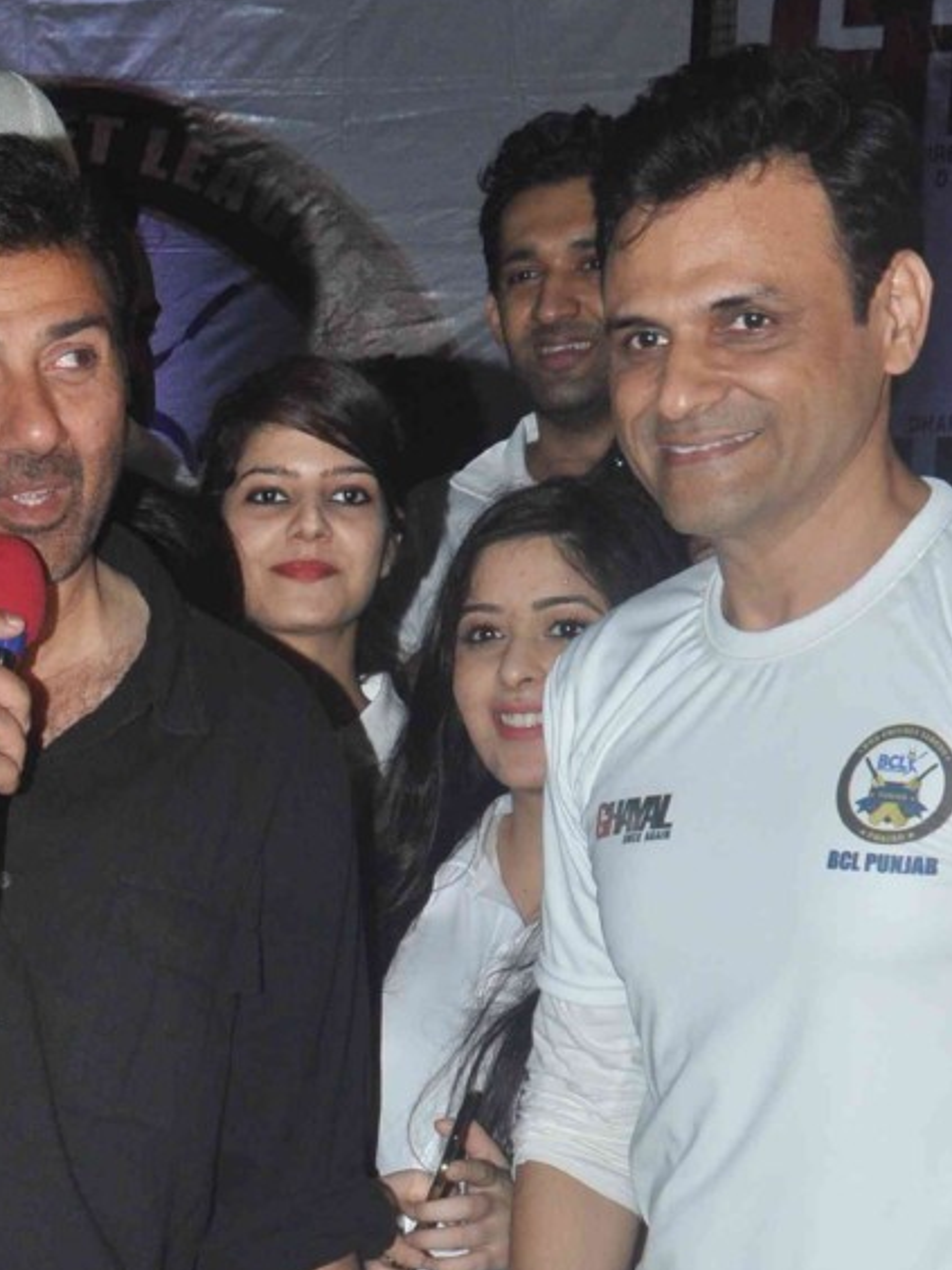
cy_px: 1396
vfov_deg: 15.6
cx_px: -162
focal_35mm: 123
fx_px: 4510
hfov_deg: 11.8
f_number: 10
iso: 640
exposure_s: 1/200
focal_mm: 32
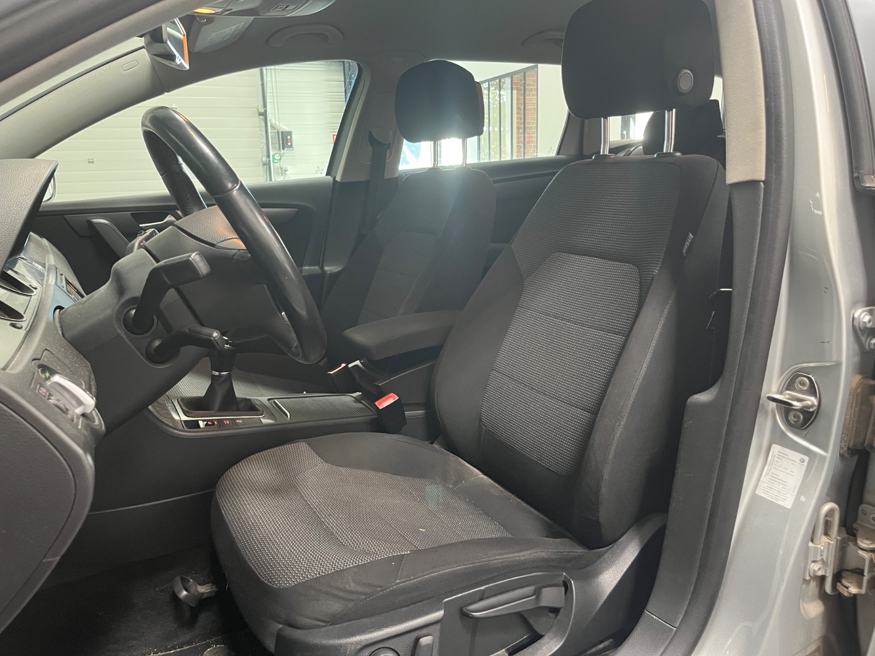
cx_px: 438
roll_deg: +2.7
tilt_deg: -14.1
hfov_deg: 67.3
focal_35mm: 26
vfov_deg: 53.1
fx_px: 657
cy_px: 328
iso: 400
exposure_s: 1/50
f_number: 1.6
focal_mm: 5.1
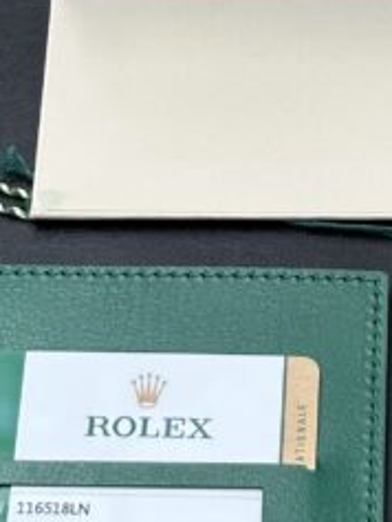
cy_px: -130
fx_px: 3123
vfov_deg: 9.4
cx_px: 260
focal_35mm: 207
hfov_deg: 7.2
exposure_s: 1/121
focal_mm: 6.86
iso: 64
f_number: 1.78
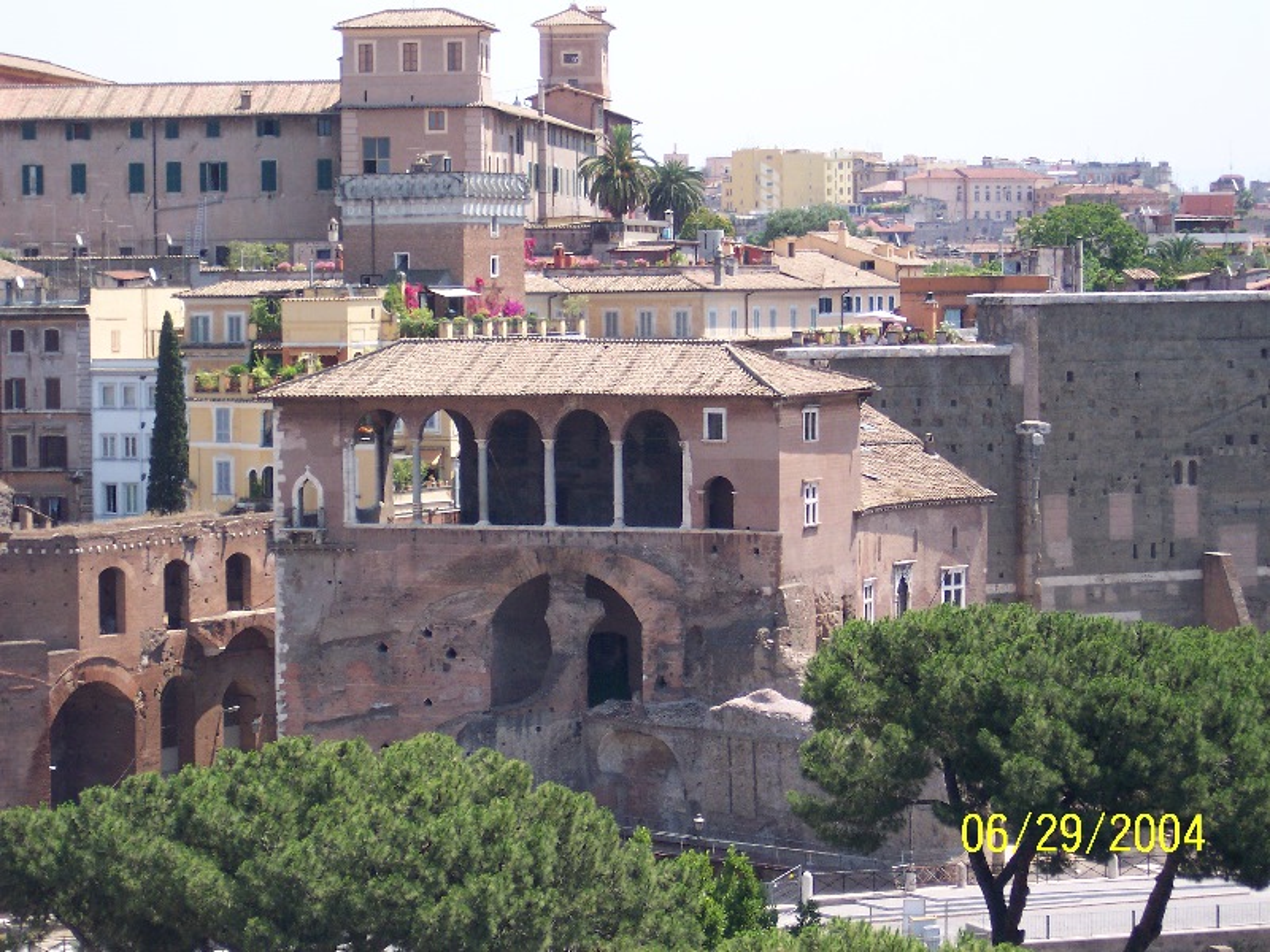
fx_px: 4182
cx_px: 635
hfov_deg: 17.3
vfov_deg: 13.0
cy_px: 476
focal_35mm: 114
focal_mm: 24
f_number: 4.8
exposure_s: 1/500
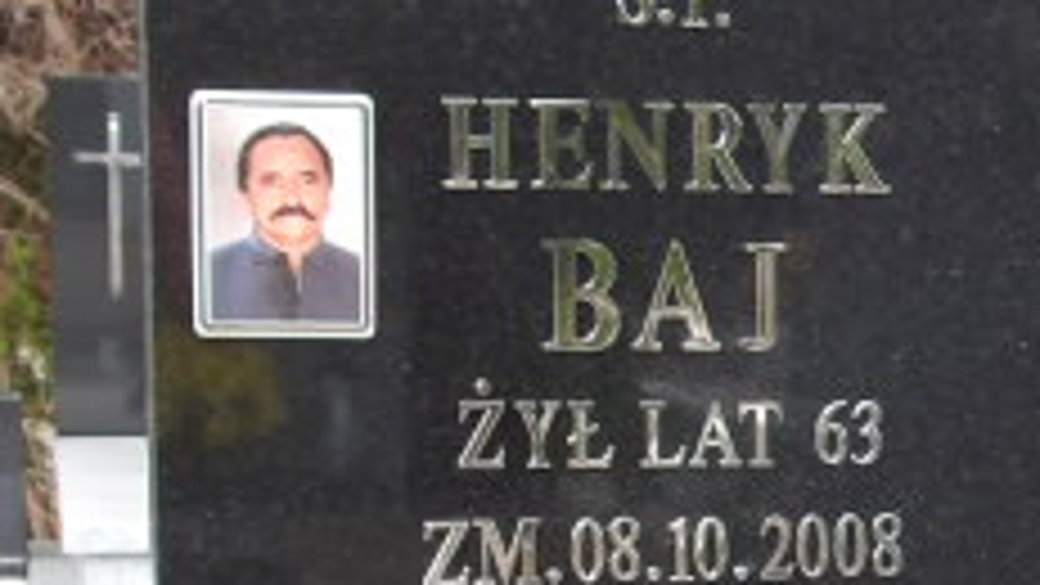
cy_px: 810
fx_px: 3503
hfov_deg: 16.4
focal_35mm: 127
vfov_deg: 9.3
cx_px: 1144
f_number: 3.7
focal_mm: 7.6
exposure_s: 1/68
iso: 100
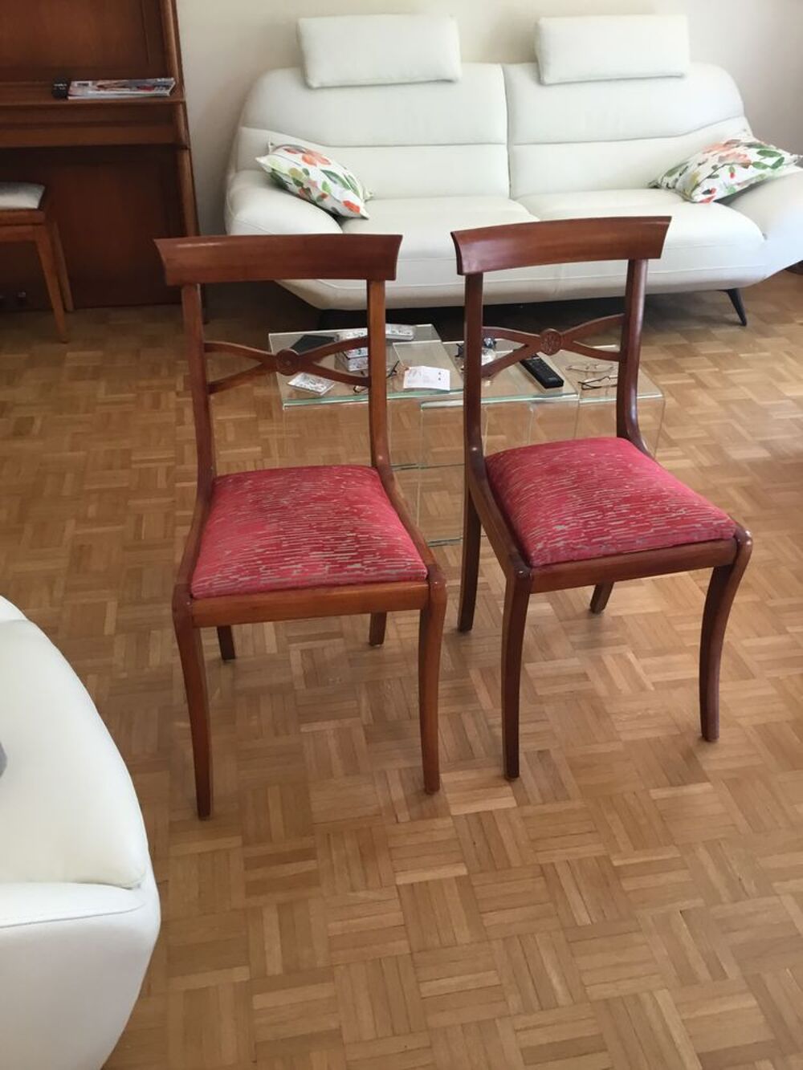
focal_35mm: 31
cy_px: 535
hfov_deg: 45.4
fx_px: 959
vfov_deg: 58.3
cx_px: 402
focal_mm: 3.3
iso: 100
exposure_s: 1/33
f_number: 2.4
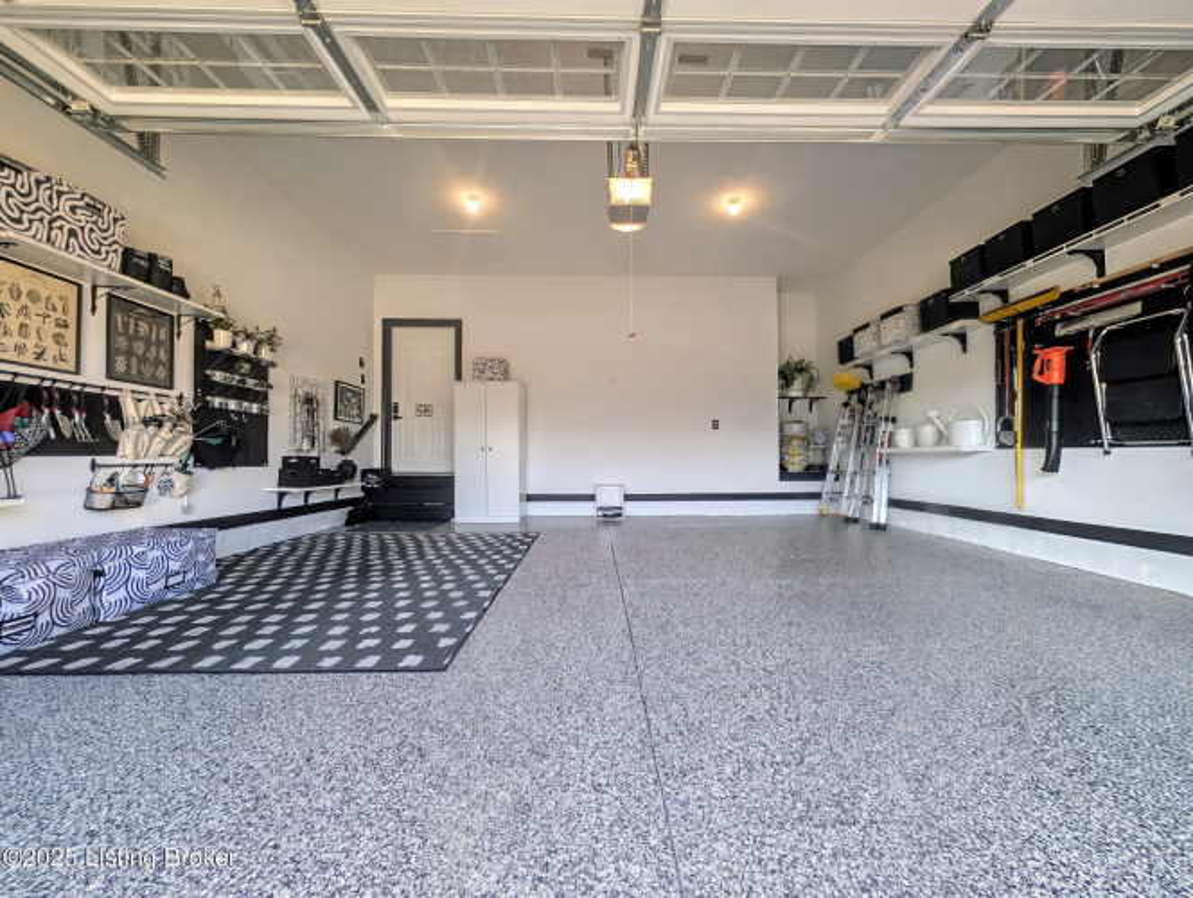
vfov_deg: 94.6
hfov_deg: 110.5
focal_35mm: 12
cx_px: 596
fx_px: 414
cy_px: 449
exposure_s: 1/120
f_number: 1.7
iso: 71
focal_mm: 2.02
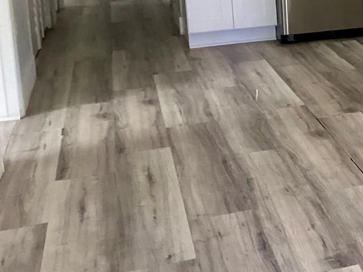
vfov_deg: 17.9
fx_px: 839
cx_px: 448
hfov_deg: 22.3
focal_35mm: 80
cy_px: -12
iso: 125
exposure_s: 1/60
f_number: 2.4
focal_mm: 3.3
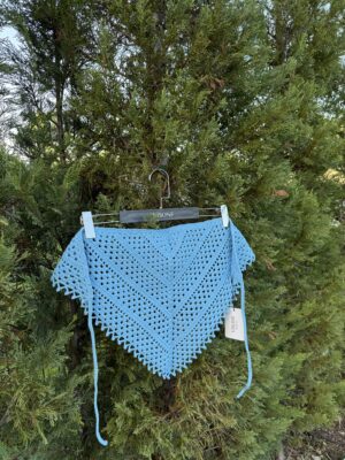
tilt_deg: -7.5
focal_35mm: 24
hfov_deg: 56.8
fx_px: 319
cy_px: 230
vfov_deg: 71.6
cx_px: 172
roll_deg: +2.0
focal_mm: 6.76
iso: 100
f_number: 1.78
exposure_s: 1/246
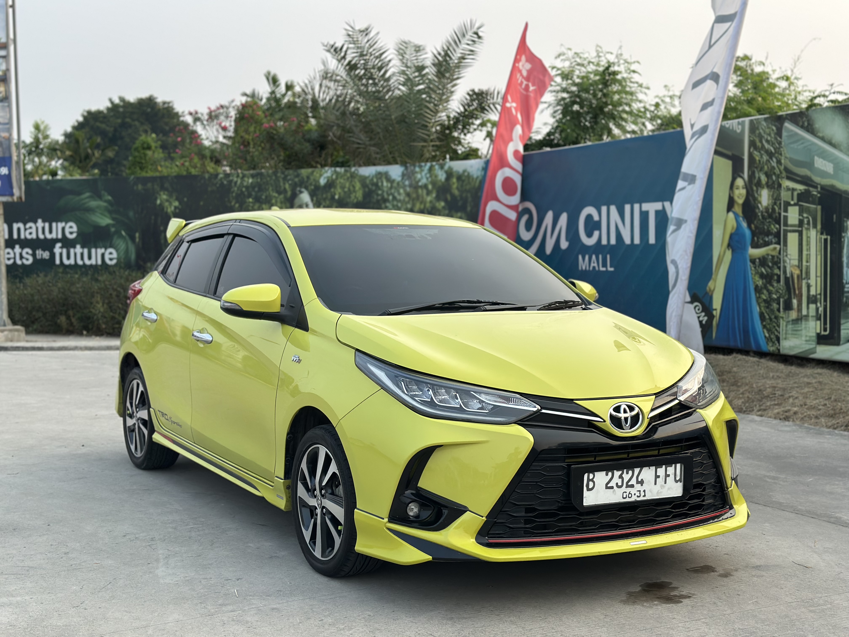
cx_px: 424
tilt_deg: -3.0
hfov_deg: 39.7
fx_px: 1177
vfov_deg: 30.3
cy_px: 318
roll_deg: +0.5
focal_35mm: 48
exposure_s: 1/1157
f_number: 1.78
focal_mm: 6.86
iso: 80
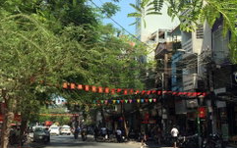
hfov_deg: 39.5
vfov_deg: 25.4
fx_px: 330
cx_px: 133
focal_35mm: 51
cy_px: 63
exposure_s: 1/920
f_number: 2.2
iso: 32
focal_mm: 4.15
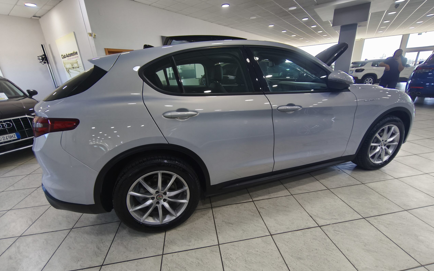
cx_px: 217
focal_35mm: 16
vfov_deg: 71.2
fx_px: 189
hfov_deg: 97.8
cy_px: 141
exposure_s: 1/33.3
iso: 250
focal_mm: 1.91
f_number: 2.2
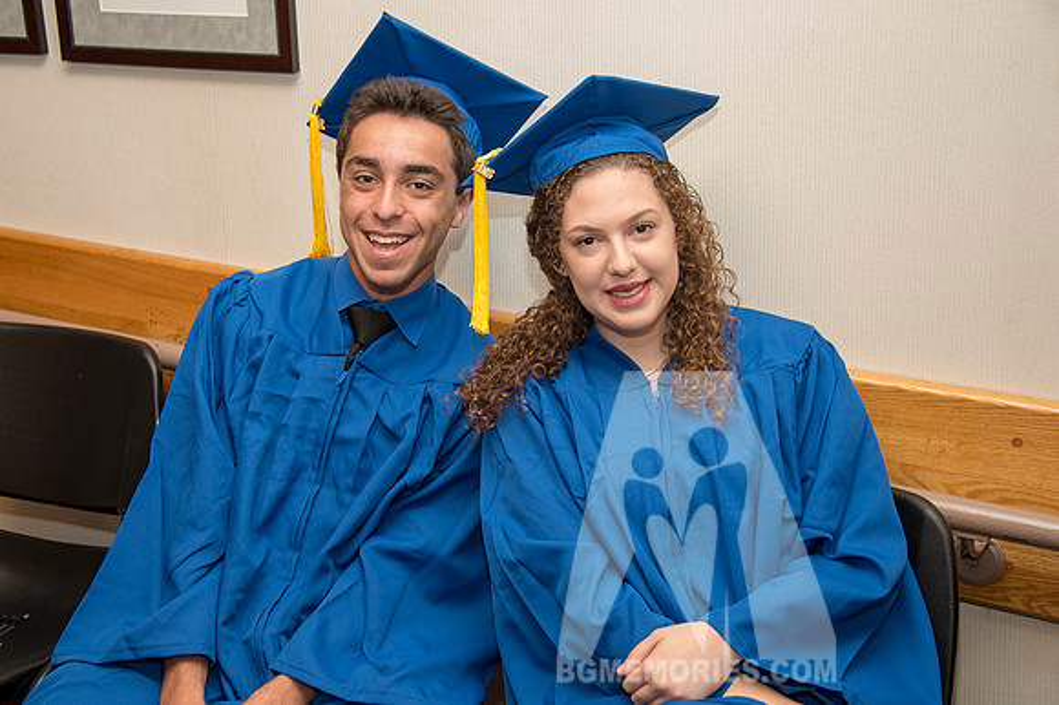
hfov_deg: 31.8
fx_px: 1858
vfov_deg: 21.5
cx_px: 493
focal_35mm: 63
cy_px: 353
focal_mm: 58
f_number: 4.5
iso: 1000
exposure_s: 1/100
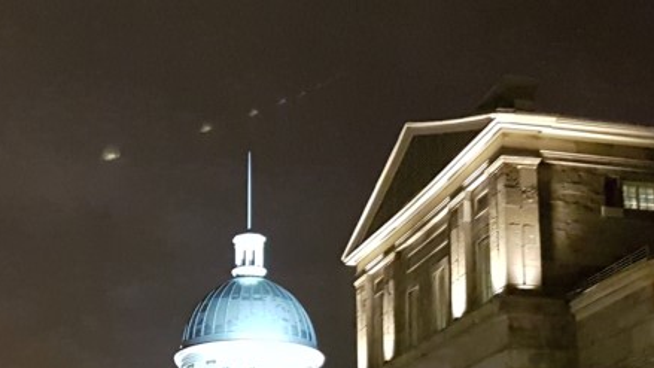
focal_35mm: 66
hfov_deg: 31.6
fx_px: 1145
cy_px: 358
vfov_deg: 17.9
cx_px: 204
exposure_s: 1/10
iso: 640
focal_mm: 4.2
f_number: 1.7
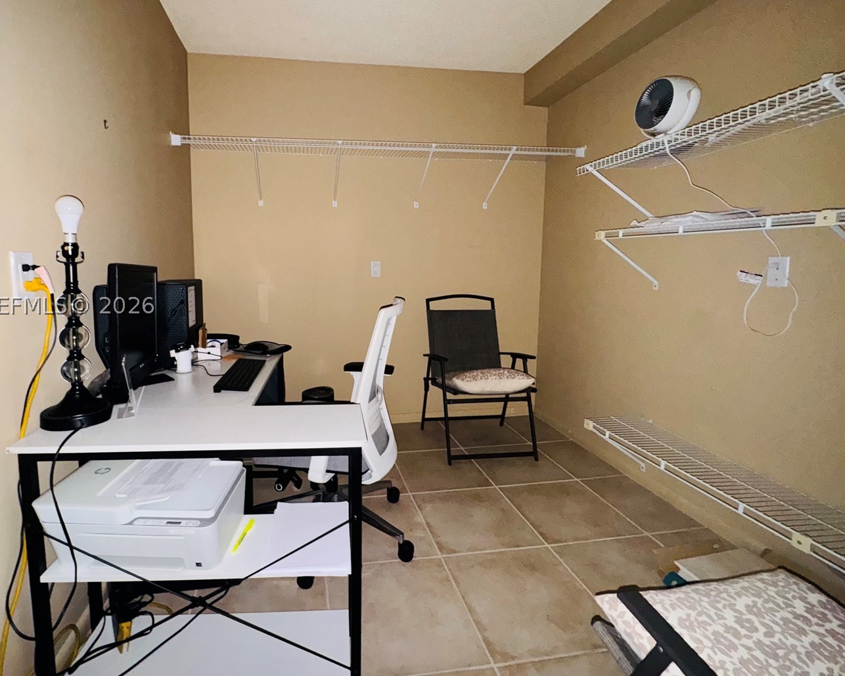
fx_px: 425
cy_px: 305
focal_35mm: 17
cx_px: 356
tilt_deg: -5.8
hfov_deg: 88.9
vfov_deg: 76.8
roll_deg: -0.3
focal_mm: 2.22
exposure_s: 1/16
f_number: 2.2
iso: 320
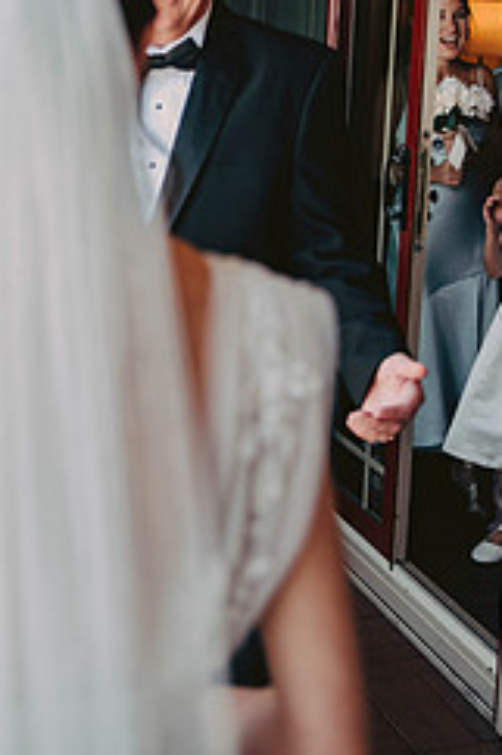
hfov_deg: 20.2
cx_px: 175
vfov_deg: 29.2
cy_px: 115
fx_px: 1403
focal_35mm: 67
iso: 800
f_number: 2.8
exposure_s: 1/640
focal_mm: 36
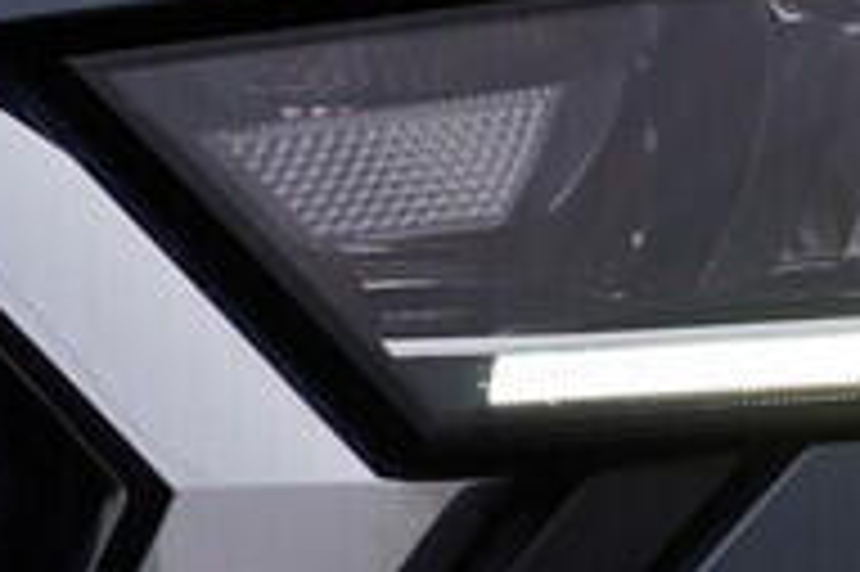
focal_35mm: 272
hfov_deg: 7.0
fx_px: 6492
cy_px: 874
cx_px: 2242
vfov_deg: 5.0
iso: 125
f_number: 5
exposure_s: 1/125
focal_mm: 24
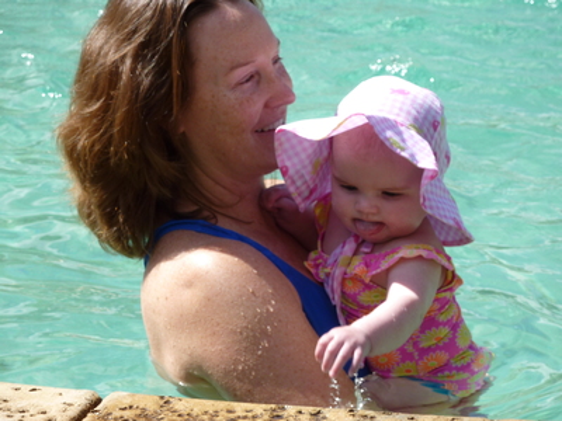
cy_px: 210
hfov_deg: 12.5
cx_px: 281
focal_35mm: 158
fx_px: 2565
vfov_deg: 9.4
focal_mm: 25.9
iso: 80
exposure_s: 1/400
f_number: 4.5
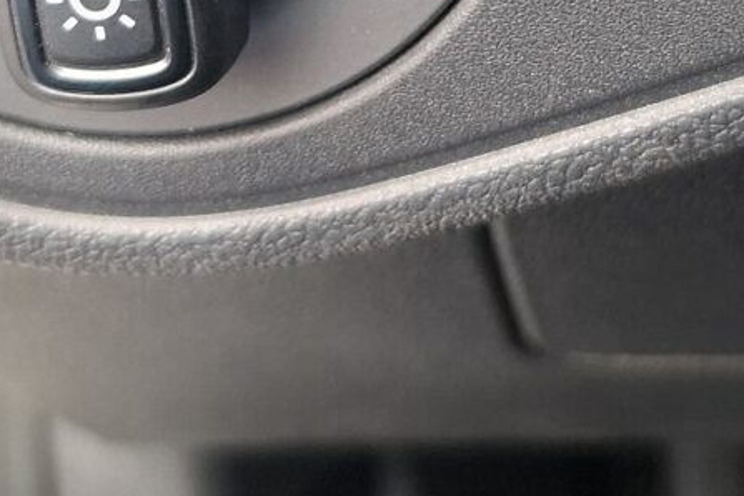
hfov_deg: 27.0
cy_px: -176
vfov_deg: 17.0
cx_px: 358
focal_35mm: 75
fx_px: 1550
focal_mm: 5.54
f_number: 1.8
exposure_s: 1/33
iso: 400
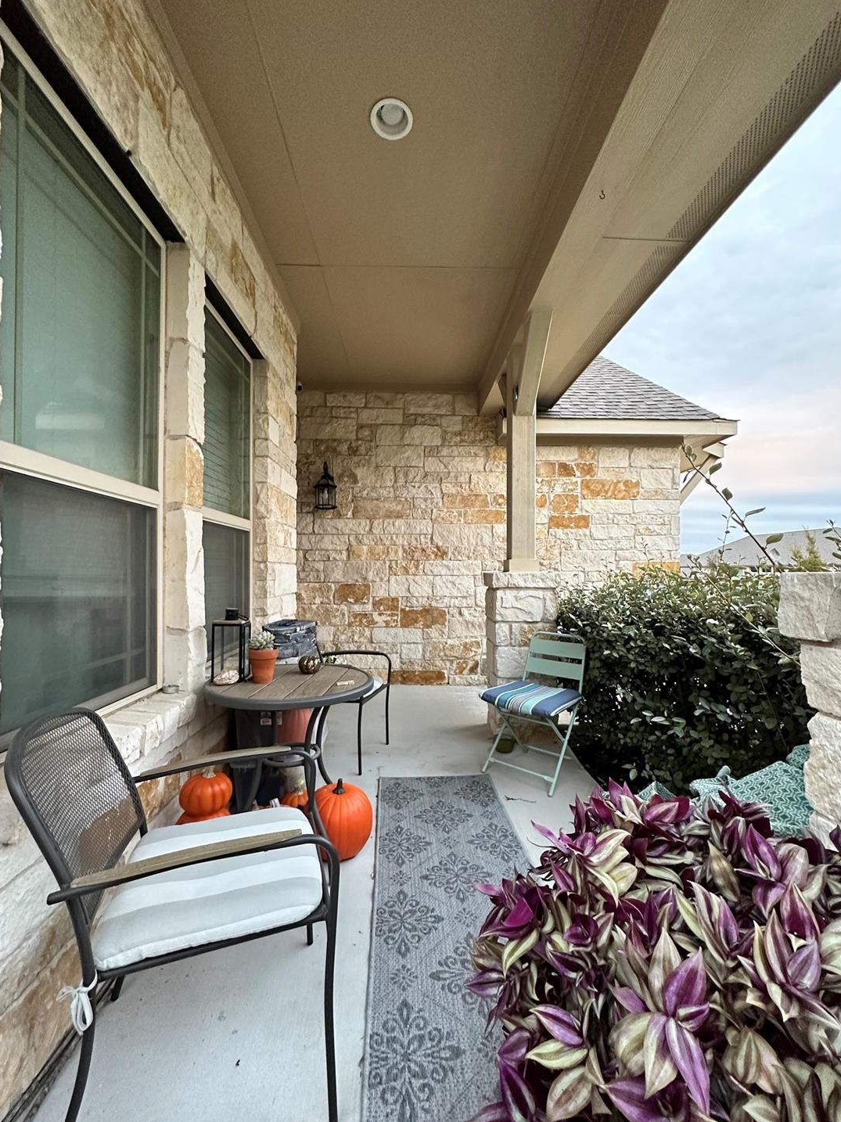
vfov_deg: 98.2
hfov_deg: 81.7
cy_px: 569
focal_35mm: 15
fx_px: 486
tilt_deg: +0.1
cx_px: 422
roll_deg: +0.3
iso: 400
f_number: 2.2
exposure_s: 1/60
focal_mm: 2.22
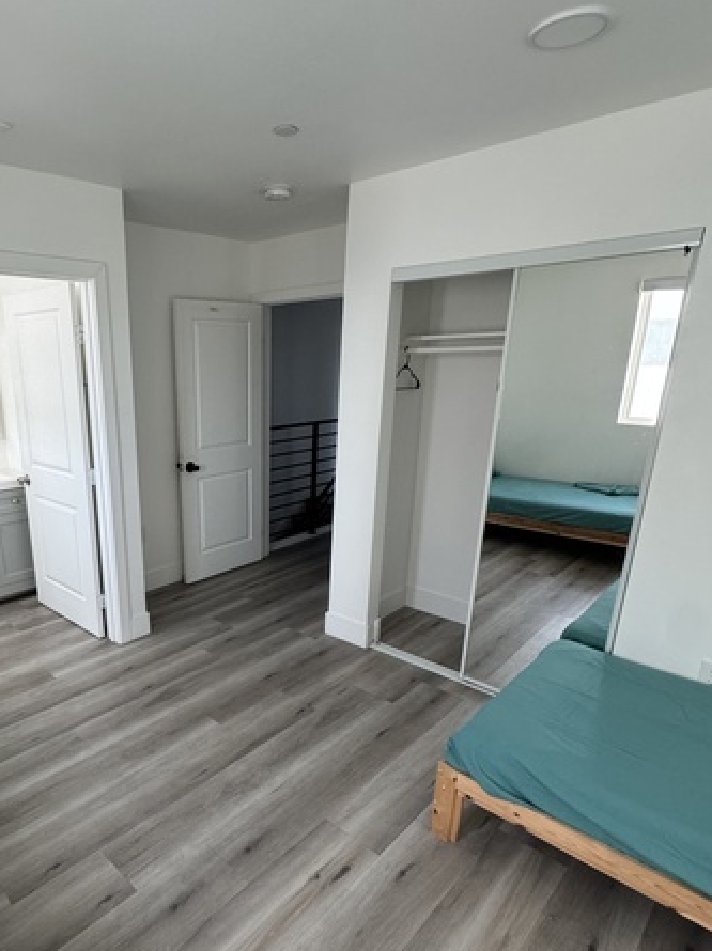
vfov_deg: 78.5
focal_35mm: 21
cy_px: 546
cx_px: 222
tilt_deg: -17.9
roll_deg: +0.5
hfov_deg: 61.4
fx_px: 577
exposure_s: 1/99
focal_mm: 2.22
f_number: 2.2
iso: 250
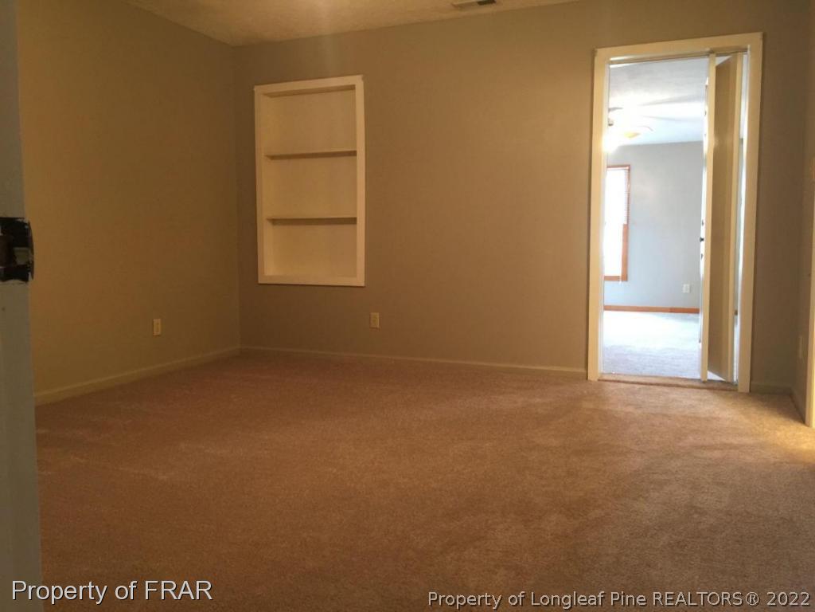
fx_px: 683
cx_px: 408
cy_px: 306
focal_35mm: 29
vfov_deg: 48.2
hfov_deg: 61.7
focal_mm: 4.15
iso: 125
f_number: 2.2
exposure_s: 1/10
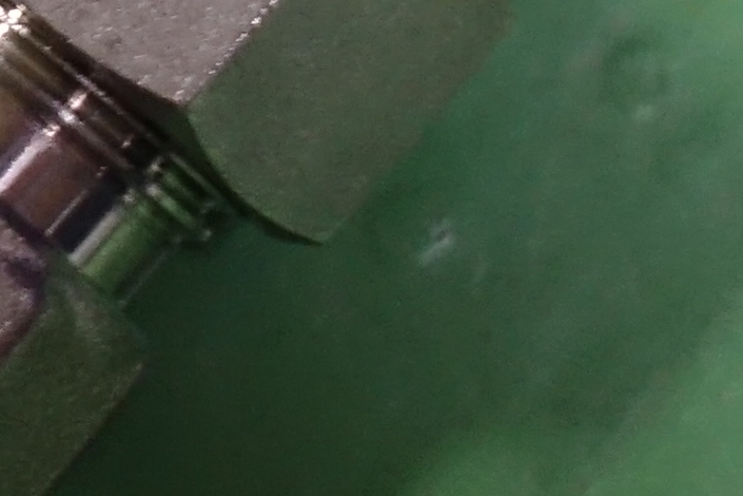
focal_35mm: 295
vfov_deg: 4.6
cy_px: -278
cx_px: -314
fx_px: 6088
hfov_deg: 6.9
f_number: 2.8
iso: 800
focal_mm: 14.1
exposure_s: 1/25
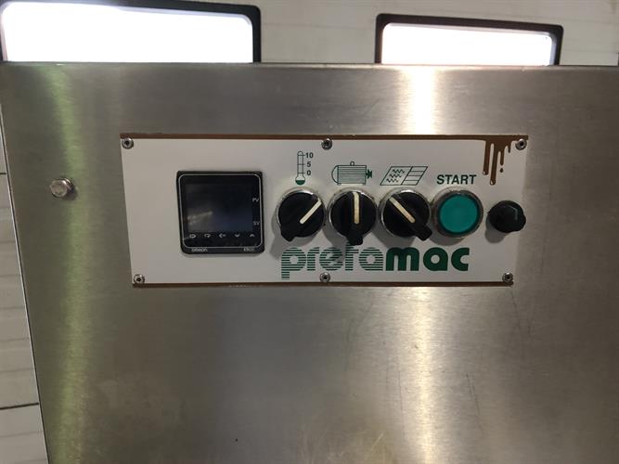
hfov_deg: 63.5
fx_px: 501
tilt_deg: -14.0
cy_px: 232
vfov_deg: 49.7
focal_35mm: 28
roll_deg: +0.1
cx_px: 310
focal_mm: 4
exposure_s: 1/6
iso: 100
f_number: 1.8
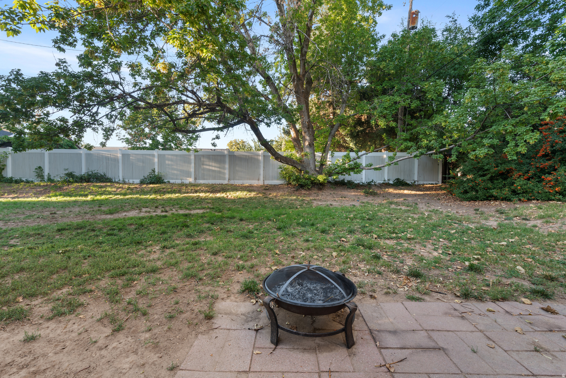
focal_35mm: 16
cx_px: 283
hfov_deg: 96.7
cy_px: 189
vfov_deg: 73.8
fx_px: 252
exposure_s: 1/3
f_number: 9
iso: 100
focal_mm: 16
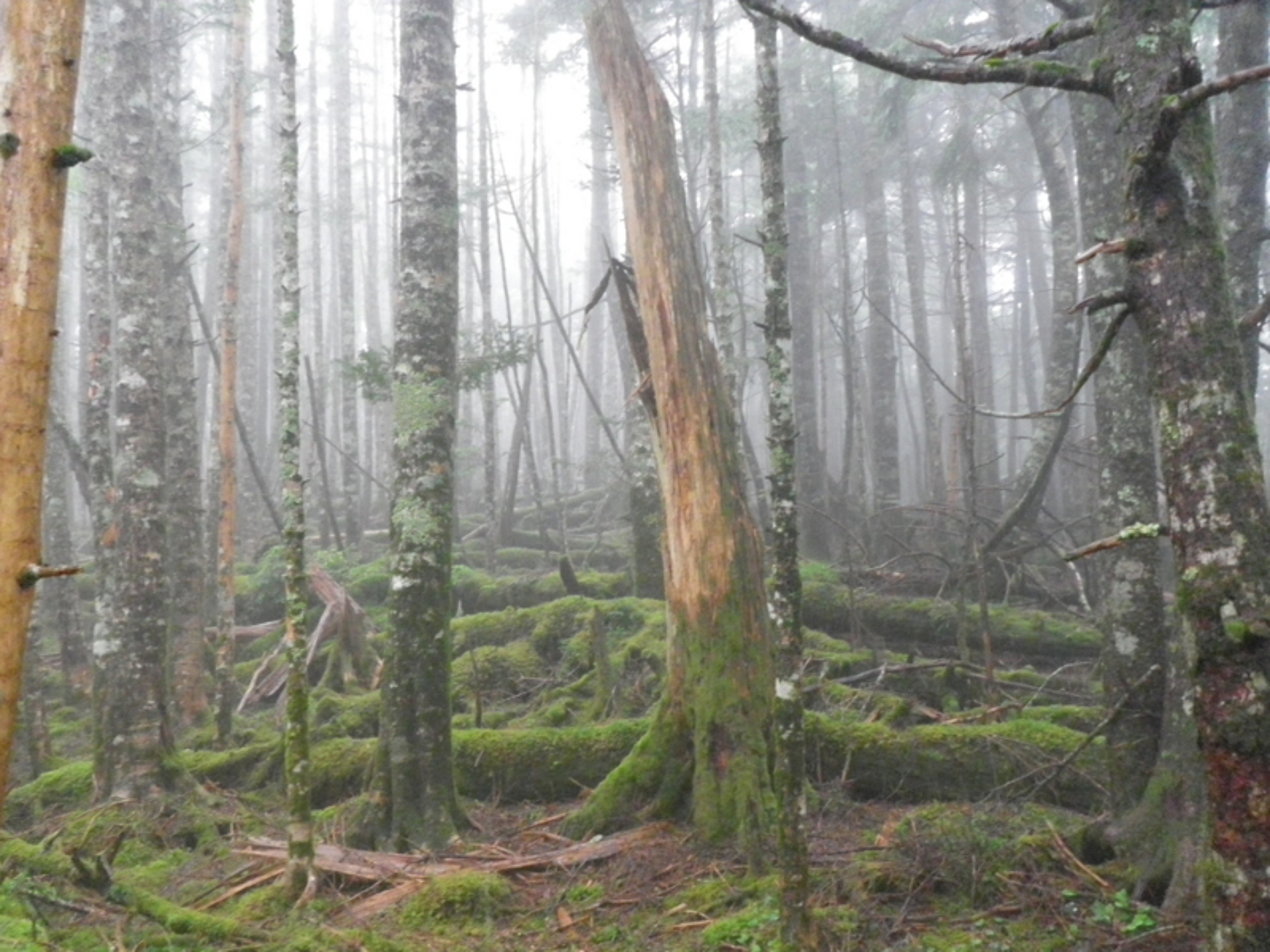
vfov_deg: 40.7
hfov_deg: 52.6
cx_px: 635
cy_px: 476
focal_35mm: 35
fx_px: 1284
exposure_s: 1/60
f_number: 3.8
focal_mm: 6.2
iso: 640
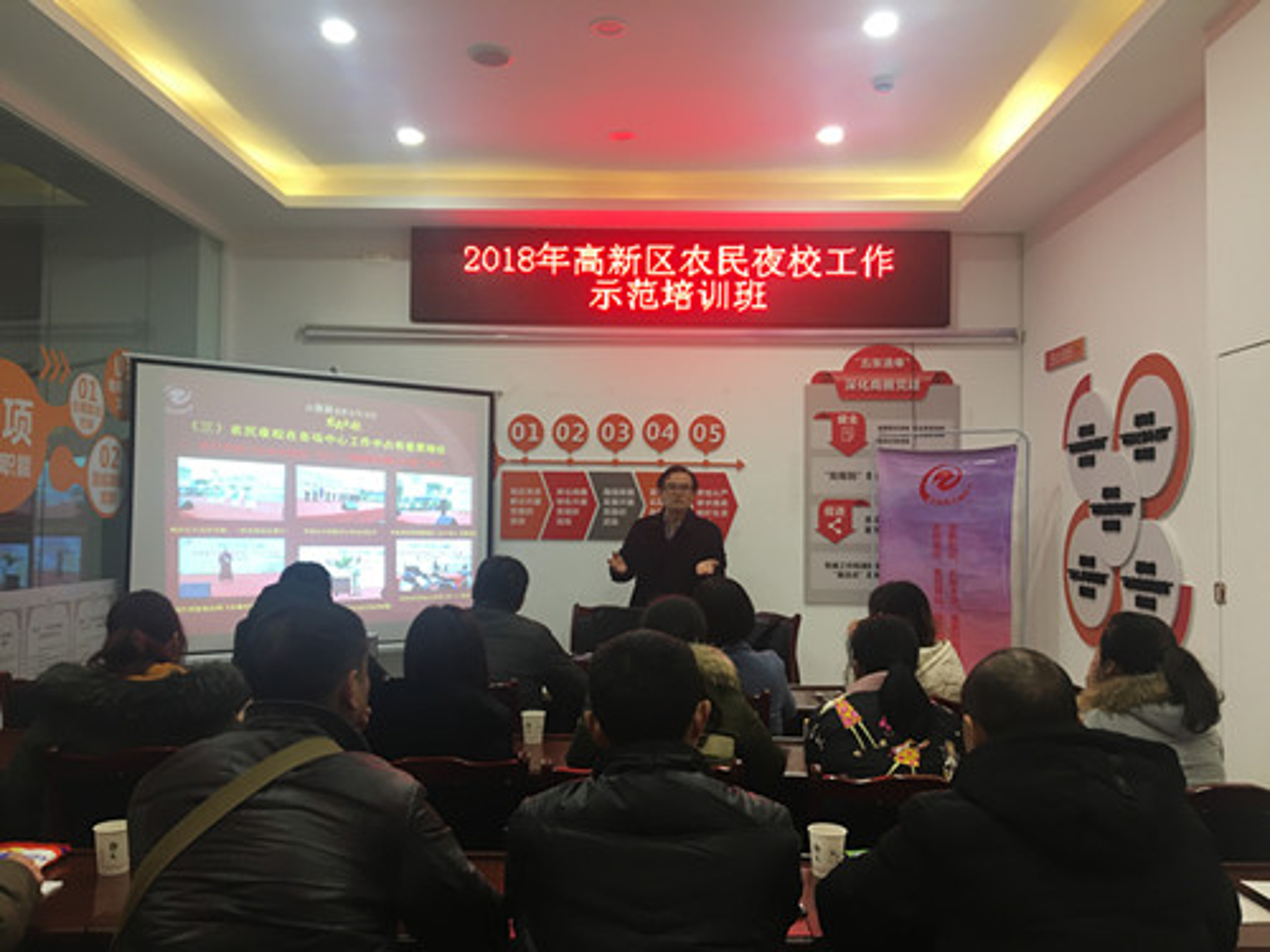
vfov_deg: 48.2
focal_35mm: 29
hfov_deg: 61.7
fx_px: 1064
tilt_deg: +4.2
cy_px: 476
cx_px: 635
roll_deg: -0.4
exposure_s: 1/33
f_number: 2.2
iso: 64
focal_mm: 4.15
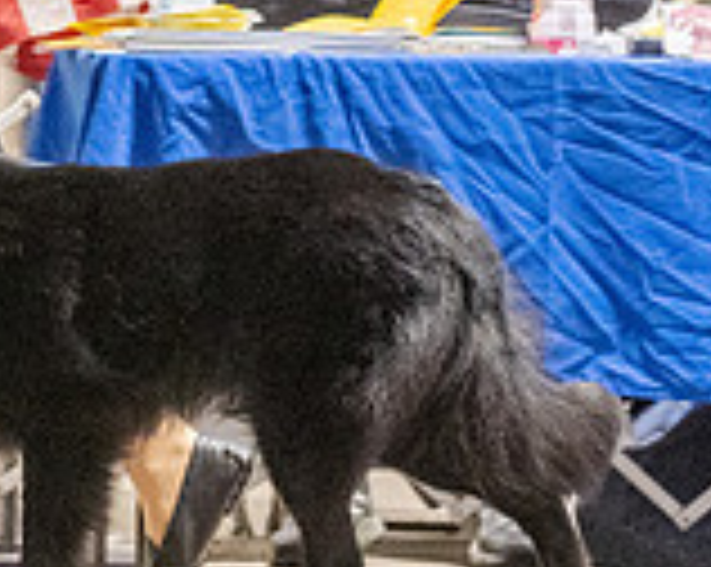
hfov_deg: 3.9
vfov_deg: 3.1
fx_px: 10445
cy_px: 32
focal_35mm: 497
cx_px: 23
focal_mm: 124
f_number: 3.2
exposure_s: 1/400
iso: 6400
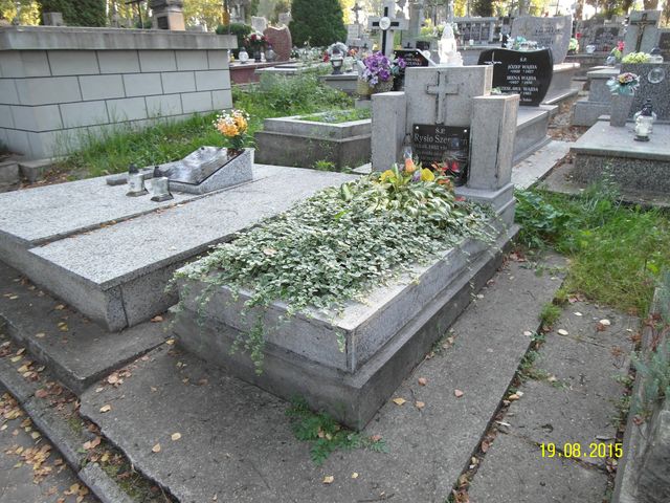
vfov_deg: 56.8
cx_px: 335
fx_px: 465
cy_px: 252
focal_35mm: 24
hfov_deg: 71.6
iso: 100
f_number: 2.5
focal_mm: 5.2
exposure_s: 1/45
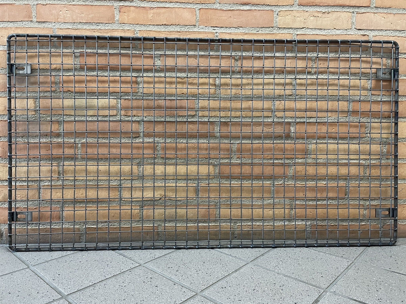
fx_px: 305
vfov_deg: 53.1
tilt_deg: -5.5
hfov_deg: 67.3
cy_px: 152
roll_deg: +0.0
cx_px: 203
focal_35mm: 26
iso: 250
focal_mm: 4.2
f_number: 1.6
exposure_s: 1/50
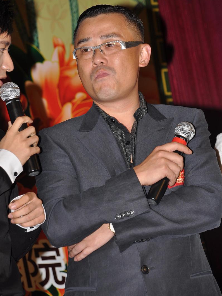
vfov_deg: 8.4
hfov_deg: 6.3
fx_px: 2023
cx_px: 111
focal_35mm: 237
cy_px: 142
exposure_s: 1/160
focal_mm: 145
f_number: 7.1
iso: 200
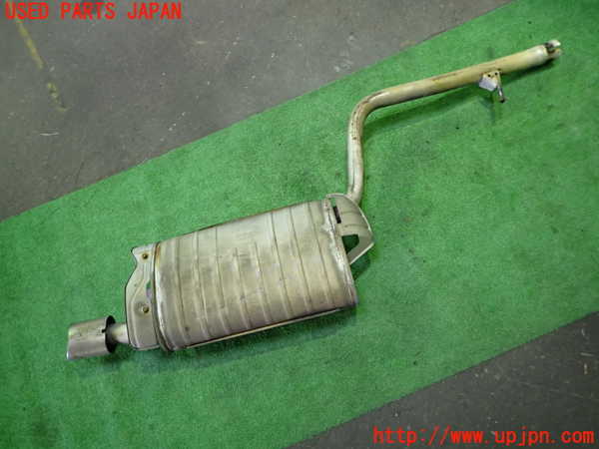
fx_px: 433
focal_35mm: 25
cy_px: 224
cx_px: 300
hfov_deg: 69.4
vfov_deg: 54.9
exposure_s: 1/30
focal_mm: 4.5
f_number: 2
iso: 250
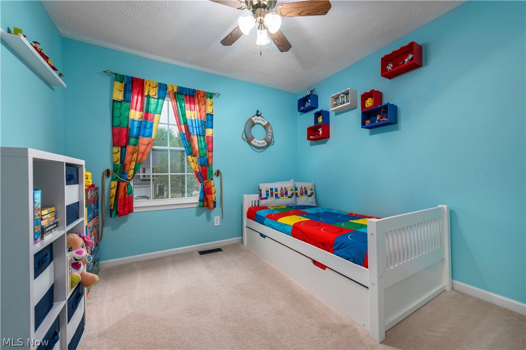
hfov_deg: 104.3
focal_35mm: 14
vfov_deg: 81.1
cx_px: 263
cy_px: 175
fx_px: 204
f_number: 8
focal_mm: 14
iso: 320
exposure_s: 1/60
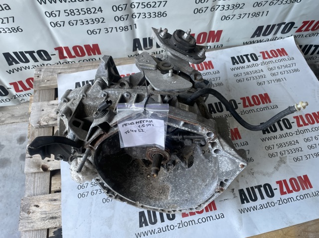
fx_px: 239
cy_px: 119
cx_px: 160
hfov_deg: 67.3
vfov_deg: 53.0
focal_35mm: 26
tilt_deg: -63.2
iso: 80
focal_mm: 4.2
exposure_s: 1/121
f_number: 1.6
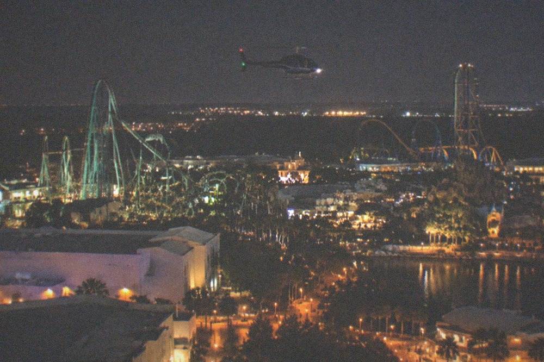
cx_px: 272
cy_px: 181
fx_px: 740
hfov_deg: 40.4
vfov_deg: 27.5
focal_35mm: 49
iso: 1250
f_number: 3.5
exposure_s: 1/160
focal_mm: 49
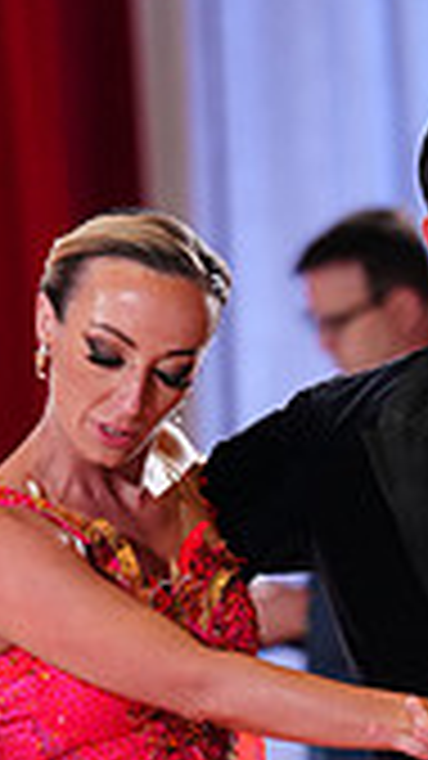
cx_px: 435
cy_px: 1025
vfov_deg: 4.4
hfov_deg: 2.5
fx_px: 9790
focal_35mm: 485
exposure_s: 1/320
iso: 1600
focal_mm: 135
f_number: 2.8
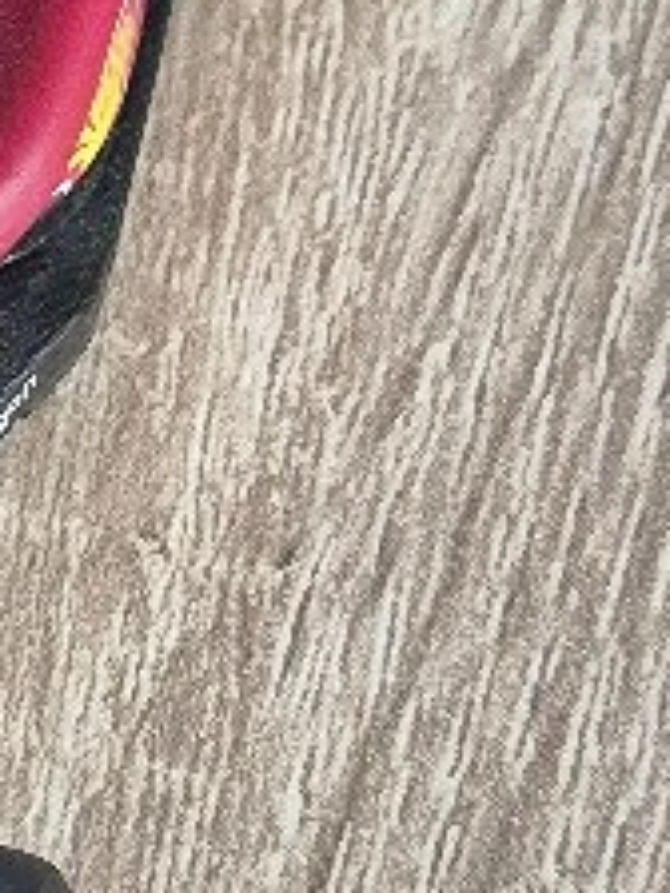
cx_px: -179
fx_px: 3536
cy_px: 401
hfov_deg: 10.6
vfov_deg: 14.4
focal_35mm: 137
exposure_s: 1/100
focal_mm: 5.4
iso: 1250
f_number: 1.8
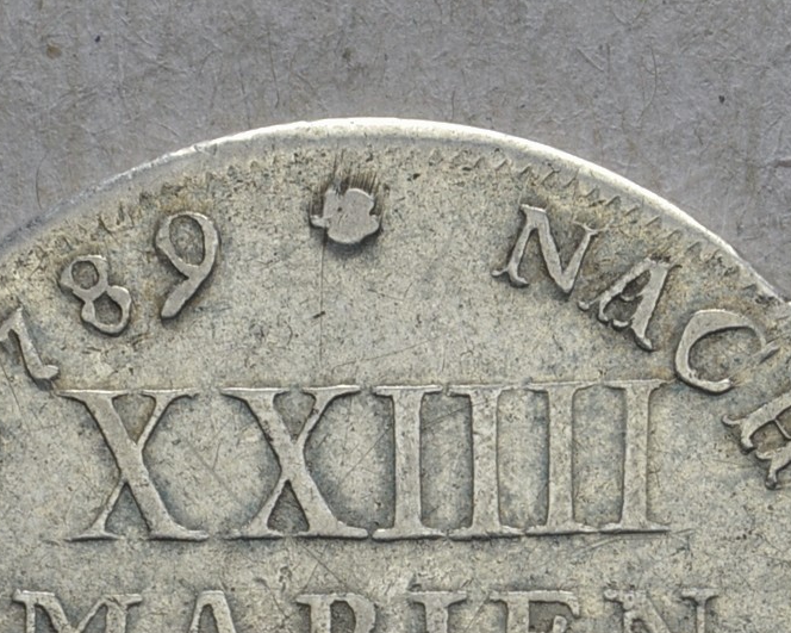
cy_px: 701
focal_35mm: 271
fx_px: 6343
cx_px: 918
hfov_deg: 7.1
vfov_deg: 5.7
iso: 400
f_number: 14
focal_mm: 52
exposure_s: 1/250
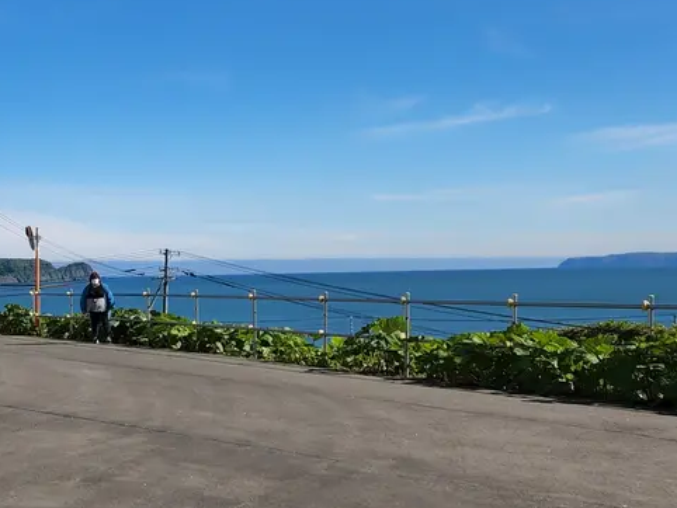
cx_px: -46
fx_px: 1213
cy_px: 326
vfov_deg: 23.6
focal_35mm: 62
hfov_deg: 28.6
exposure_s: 1/2371
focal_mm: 5.4
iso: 20
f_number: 1.8
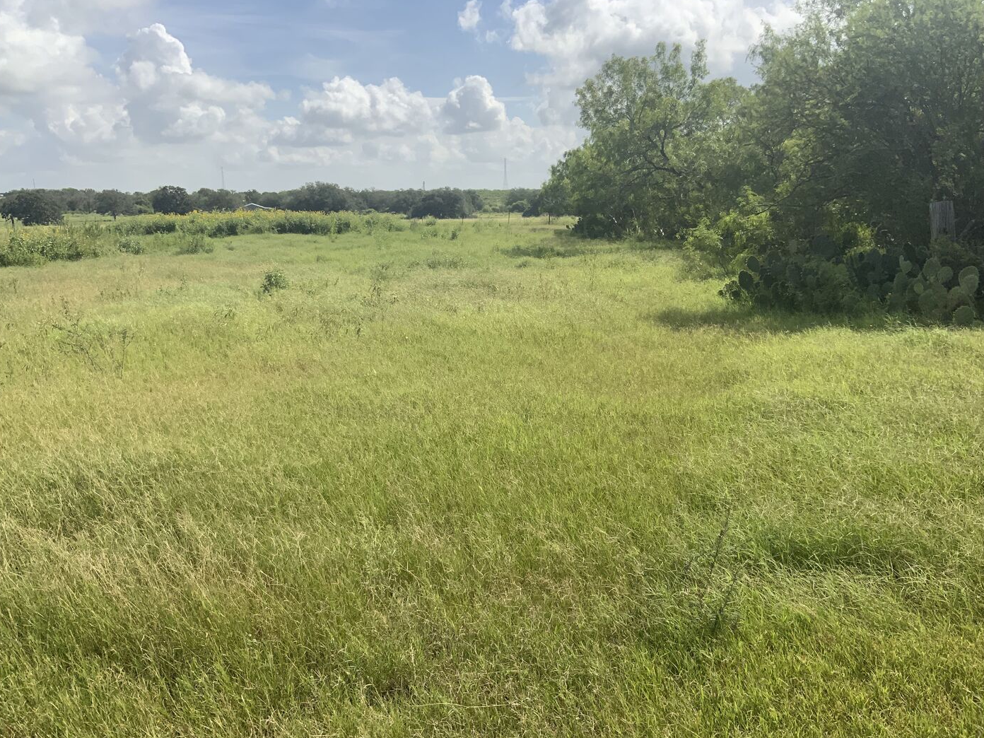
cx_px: 477
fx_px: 853
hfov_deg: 60.0
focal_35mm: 30
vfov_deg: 46.8
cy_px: 377
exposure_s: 1/2427
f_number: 1.8
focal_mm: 3
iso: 20
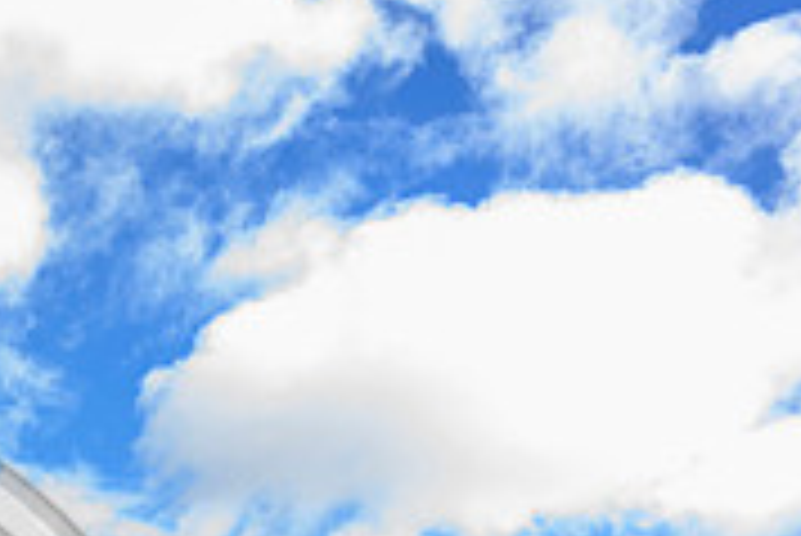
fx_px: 1737
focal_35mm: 78
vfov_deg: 15.9
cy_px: 840
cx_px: -266
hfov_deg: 22.9
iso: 500
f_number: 4
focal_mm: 24
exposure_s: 1/1250
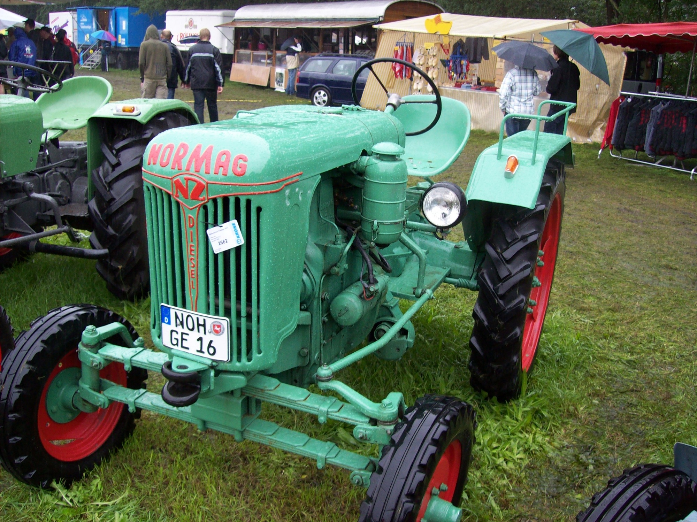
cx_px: 348
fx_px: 725
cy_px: 261
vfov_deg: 39.6
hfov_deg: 51.4
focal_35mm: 36
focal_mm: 6
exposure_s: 1/64
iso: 80
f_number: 2.7
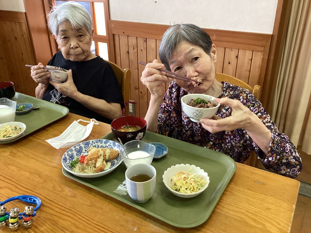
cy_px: 116
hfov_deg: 58.4
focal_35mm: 31
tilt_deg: -26.2
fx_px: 279
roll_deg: -0.9
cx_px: 156
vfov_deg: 45.4
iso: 250
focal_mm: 3.3
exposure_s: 1/60
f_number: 2.4
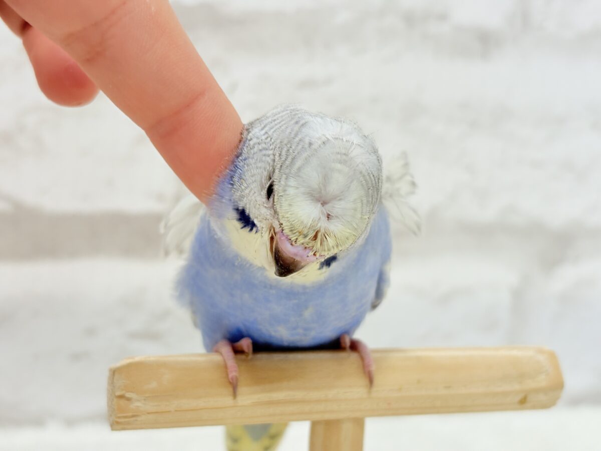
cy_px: 226
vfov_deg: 28.0
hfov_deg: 36.8
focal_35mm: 52
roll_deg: -2.6
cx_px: 300
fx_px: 903
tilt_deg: -6.0
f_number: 1.6
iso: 100
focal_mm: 5.96
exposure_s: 1/100
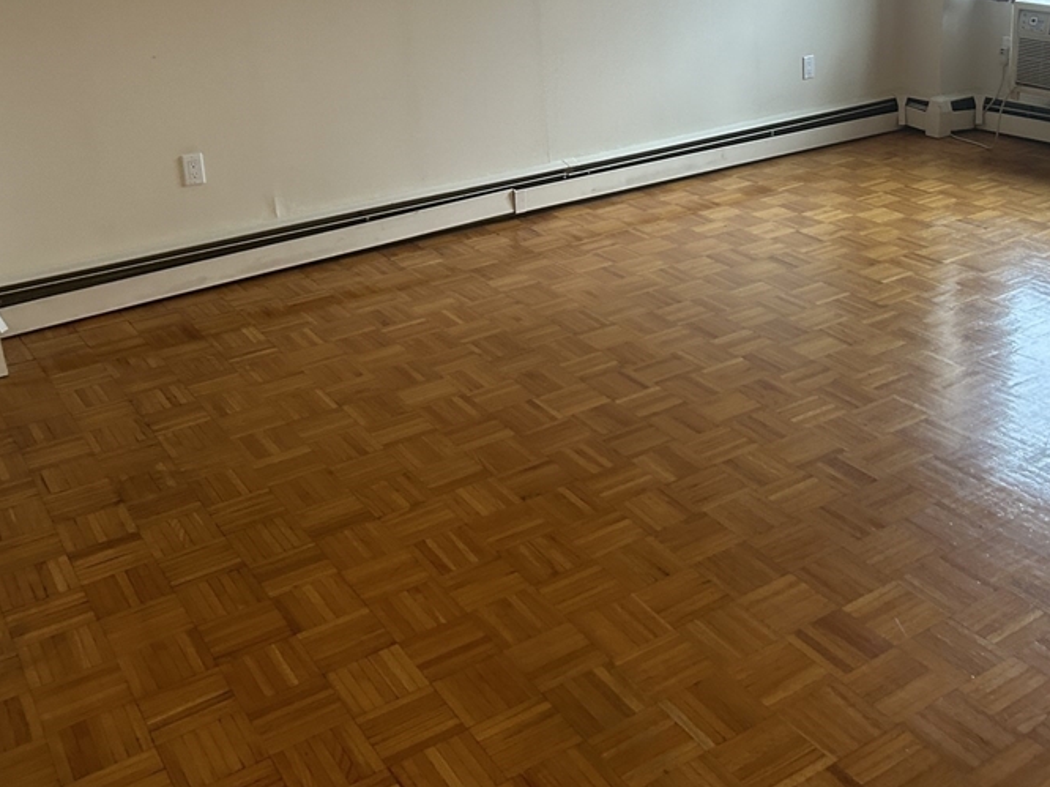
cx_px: 640
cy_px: 211
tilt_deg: -16.3
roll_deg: +3.3
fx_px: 1213
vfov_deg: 35.3
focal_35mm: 40
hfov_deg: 46.5
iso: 250
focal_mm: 5.7
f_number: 1.5
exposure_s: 1/60
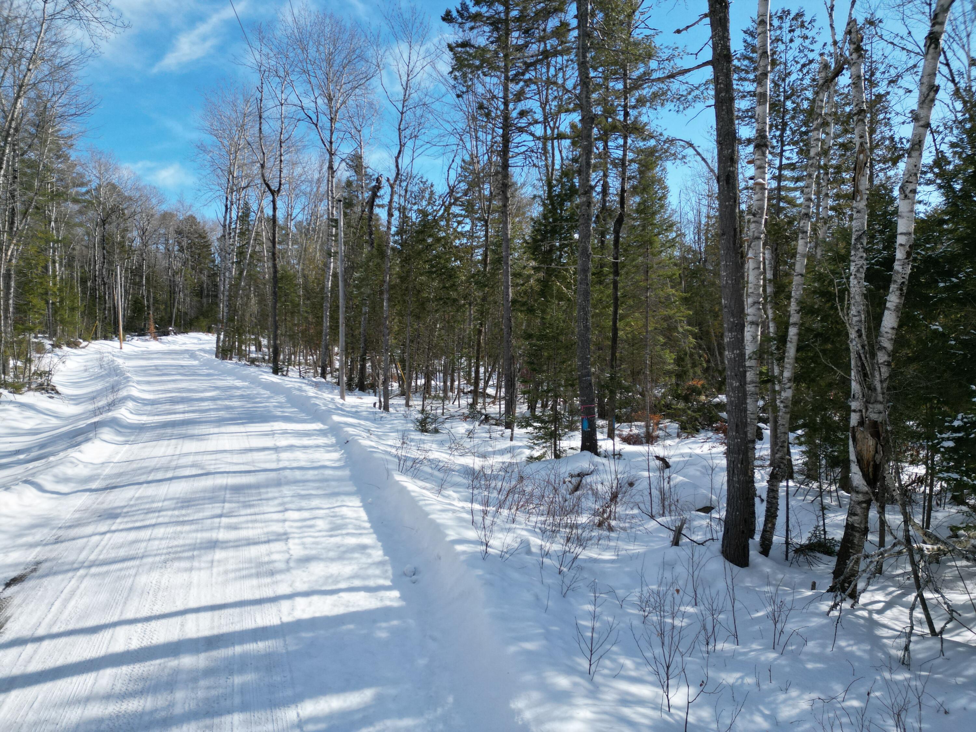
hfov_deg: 71.6
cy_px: 366
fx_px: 677
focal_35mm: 24
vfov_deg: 56.8
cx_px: 488
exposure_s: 1/3200
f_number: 1.7
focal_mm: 6.72
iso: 200
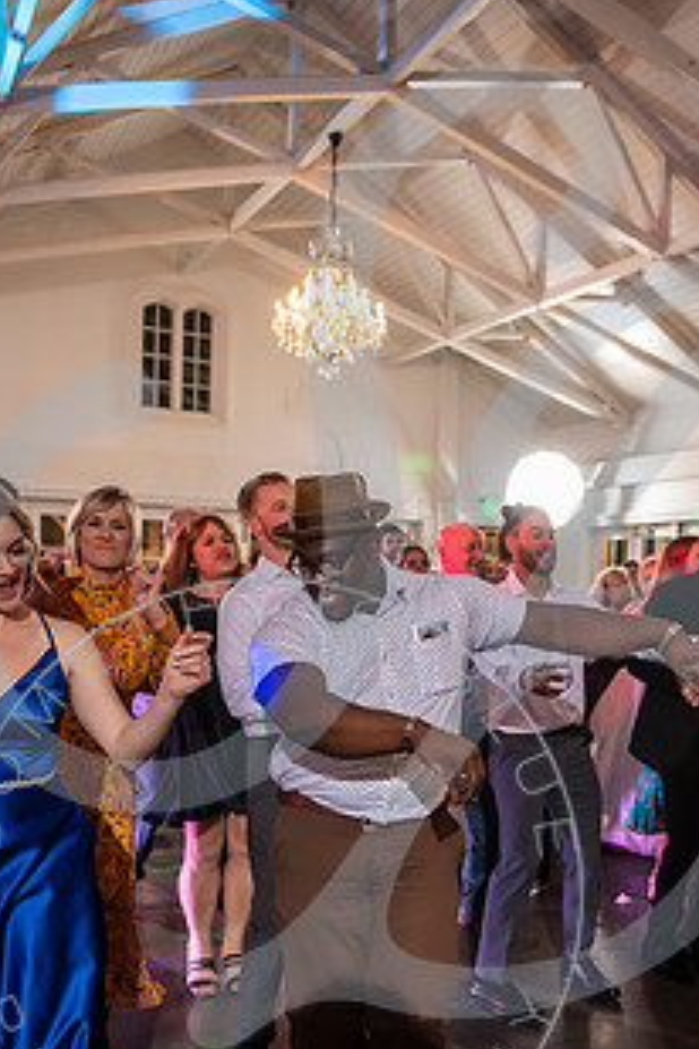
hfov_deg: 37.7
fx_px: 1019
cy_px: 635
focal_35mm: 35
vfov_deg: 54.0
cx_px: 421
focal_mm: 24
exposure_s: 1/125
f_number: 2.8
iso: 1600
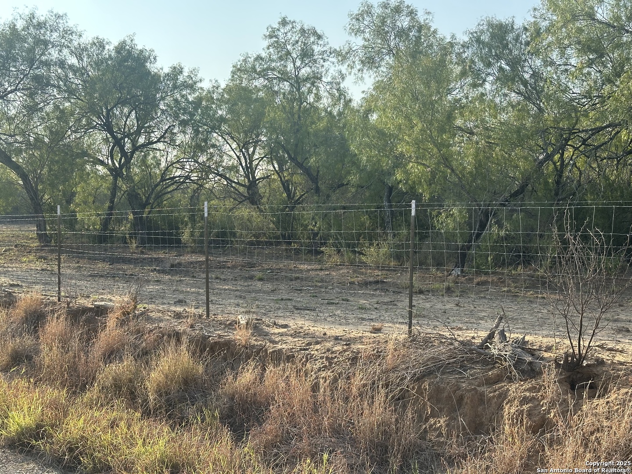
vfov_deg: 30.3
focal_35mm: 48
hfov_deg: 39.7
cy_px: 237
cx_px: 316
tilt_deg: -1.3
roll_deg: -0.1
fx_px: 876
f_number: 1.78
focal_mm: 6.86
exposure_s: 1/1133
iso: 64
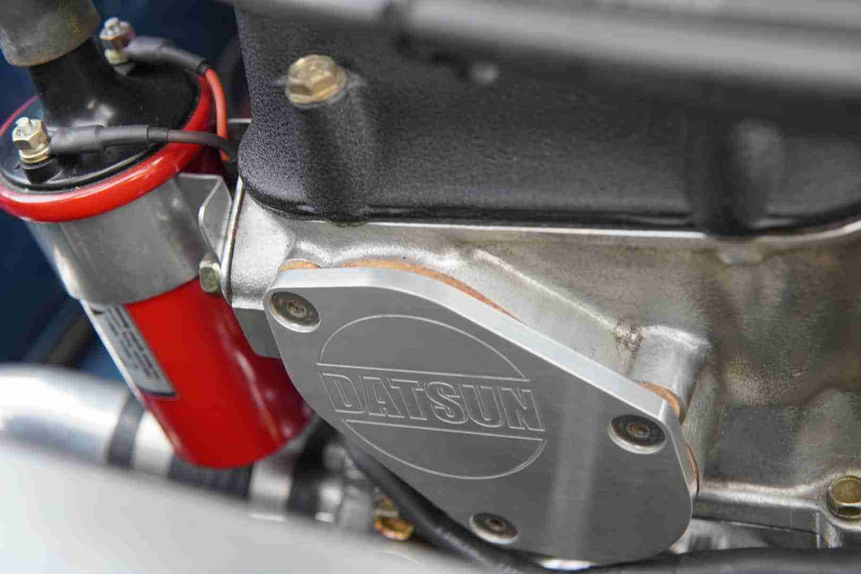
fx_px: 1076
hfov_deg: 43.6
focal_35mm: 45
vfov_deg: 29.9
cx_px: 430
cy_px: 287
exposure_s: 1/60
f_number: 4
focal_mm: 30
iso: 400
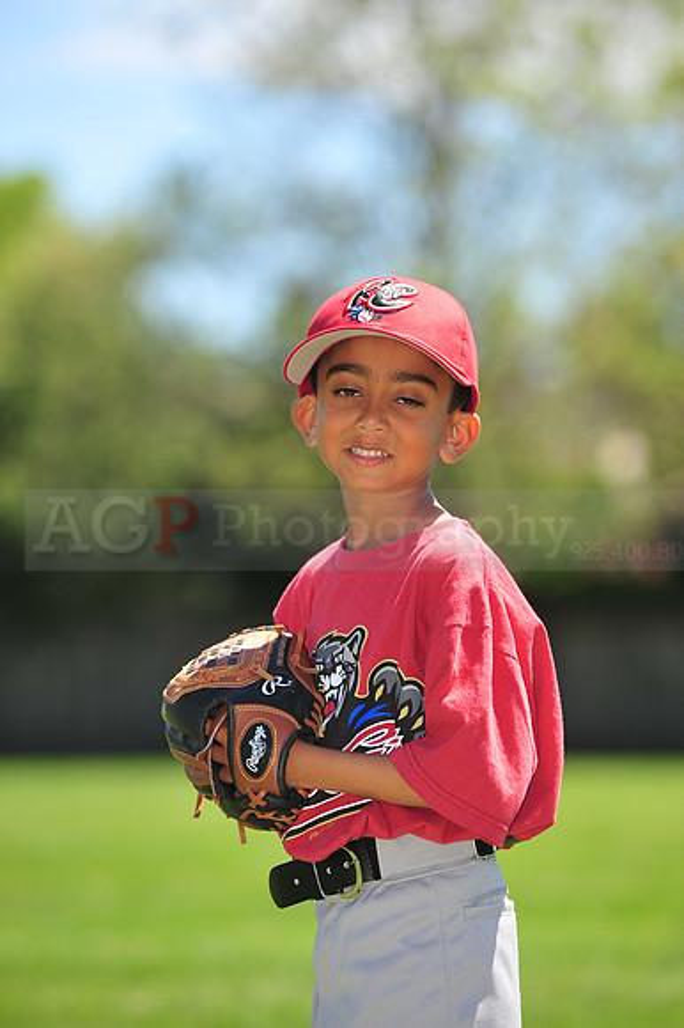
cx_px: 342
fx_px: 5706
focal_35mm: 200
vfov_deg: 10.3
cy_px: 514
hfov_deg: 6.9
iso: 200
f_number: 4.5
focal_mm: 200
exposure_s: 1/640
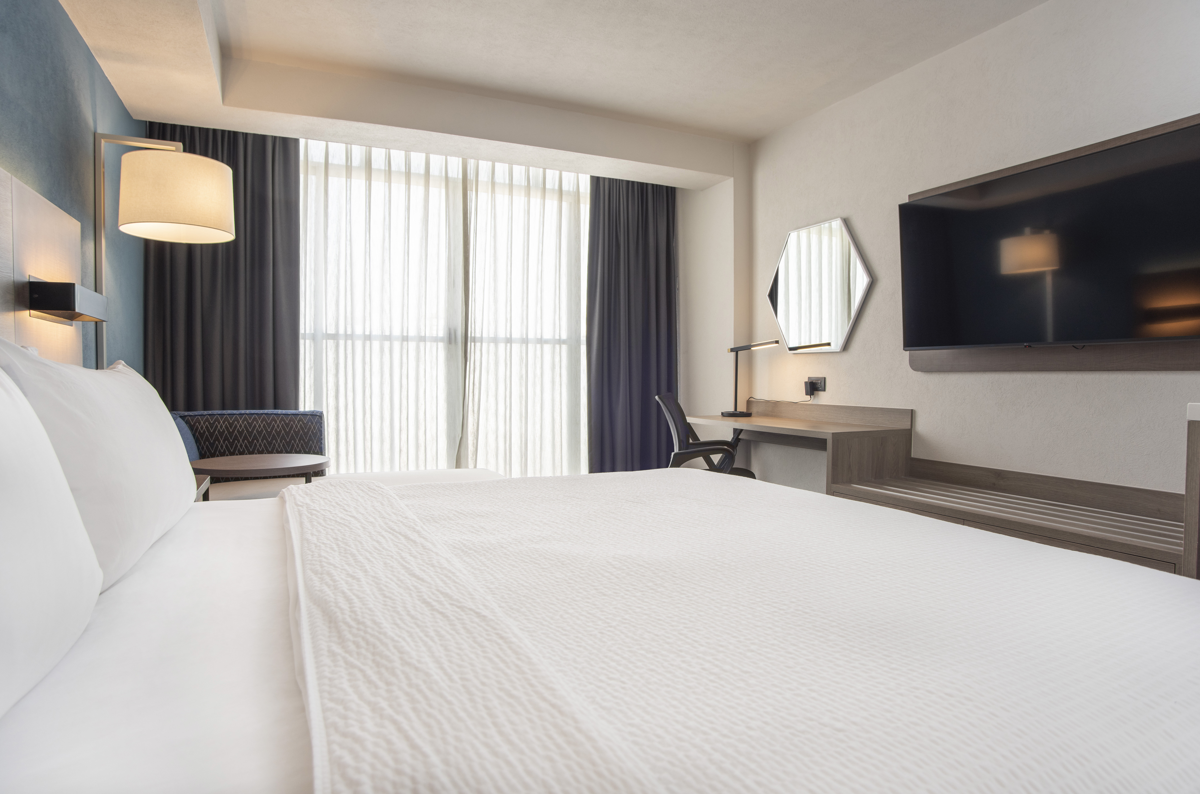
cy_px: 397
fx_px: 665
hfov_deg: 84.1
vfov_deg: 61.7
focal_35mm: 20
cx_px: 600
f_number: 8
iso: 200
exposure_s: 1/20
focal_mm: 20
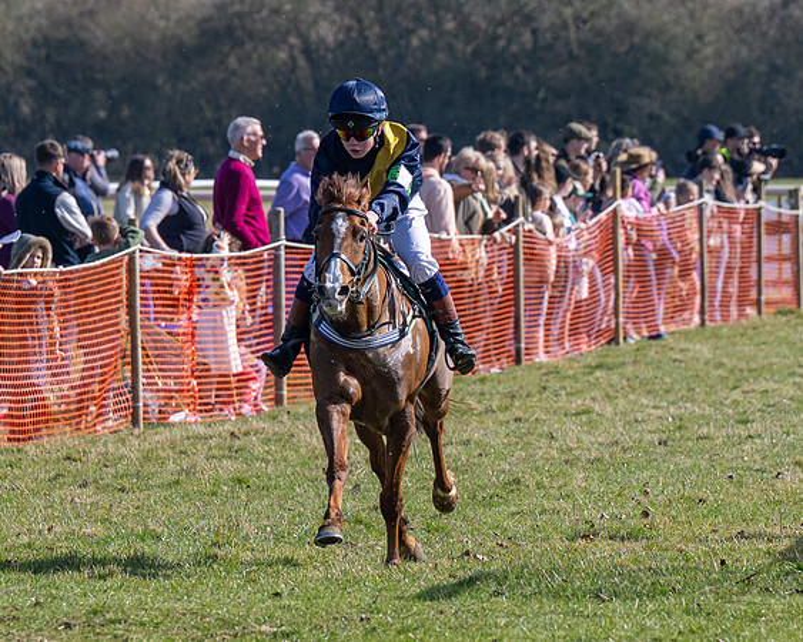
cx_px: 307
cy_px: 236
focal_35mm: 557
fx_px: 13243
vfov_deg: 2.8
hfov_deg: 3.5
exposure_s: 1/1250
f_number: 5
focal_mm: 180
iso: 200
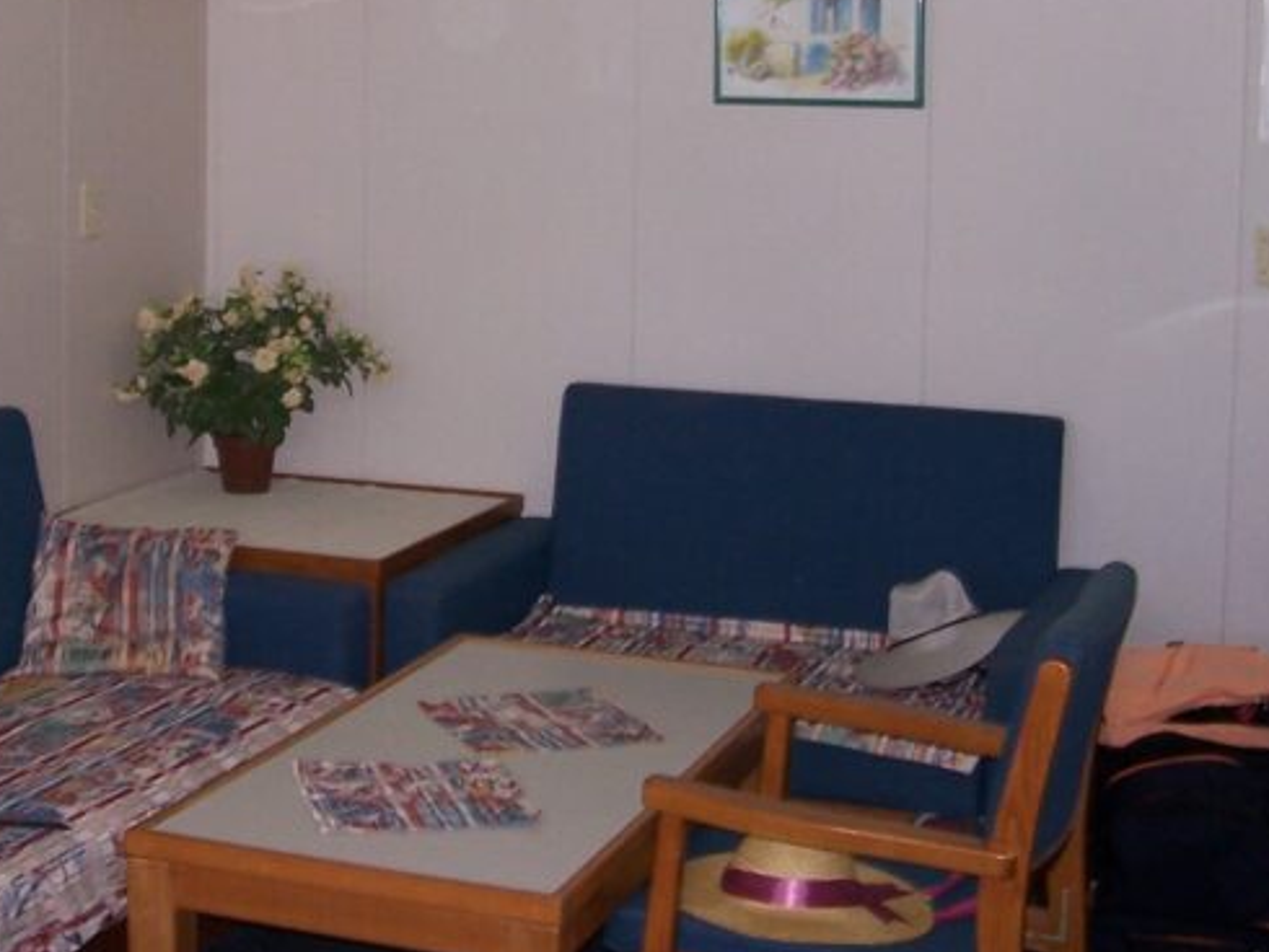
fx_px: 2604
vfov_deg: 20.6
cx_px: 334
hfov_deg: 27.1
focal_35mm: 71
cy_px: 230
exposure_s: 1/60
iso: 80
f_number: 2.7
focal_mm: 5.6
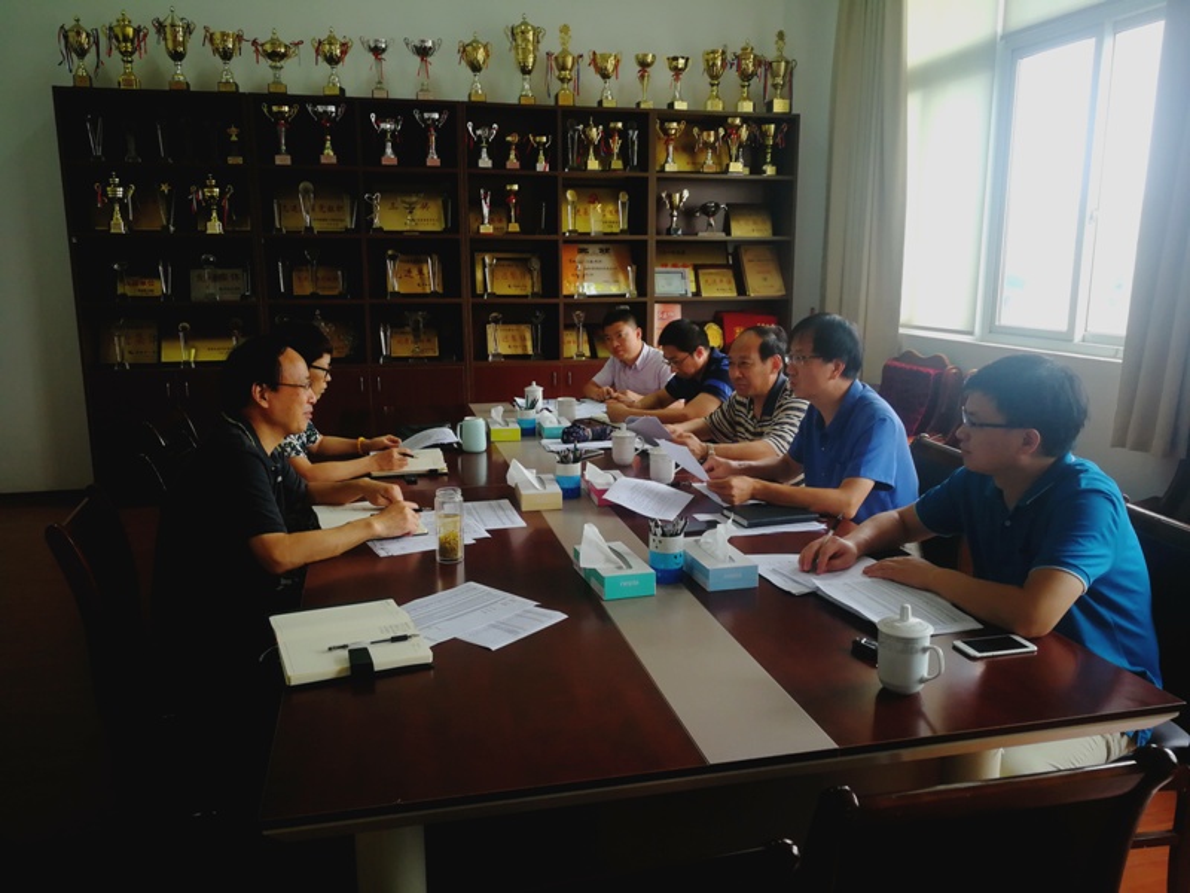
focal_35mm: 27
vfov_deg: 51.4
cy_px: 446
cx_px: 595
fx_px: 928
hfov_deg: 65.3
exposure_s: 1/50
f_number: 2.2
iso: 100
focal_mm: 3.95
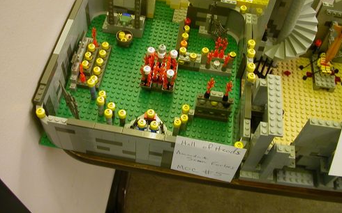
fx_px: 373
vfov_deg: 31.9
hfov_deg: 49.3
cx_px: 174
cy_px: 84
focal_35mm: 40
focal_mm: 5.6
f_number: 2.7
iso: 100
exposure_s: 1/7.1
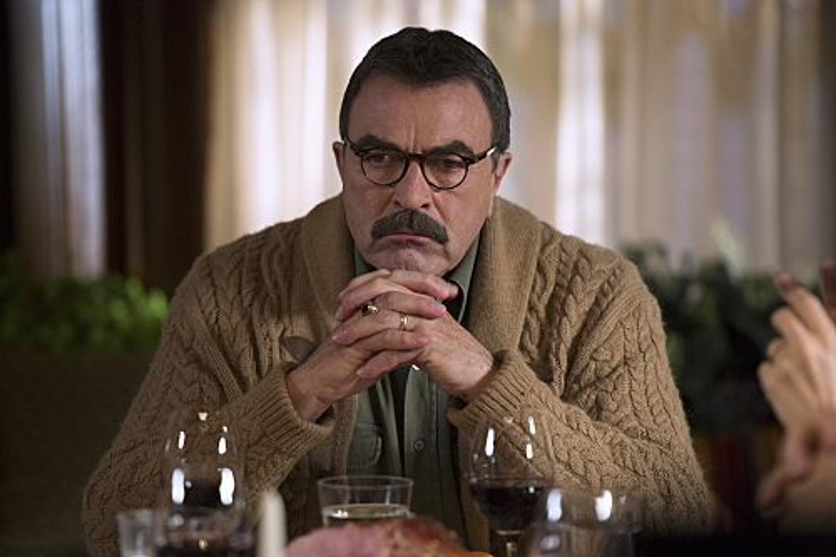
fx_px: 4294
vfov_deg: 7.4
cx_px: 418
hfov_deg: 11.1
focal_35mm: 185
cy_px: 278
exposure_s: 1/125
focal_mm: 185
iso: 4000
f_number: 3.2
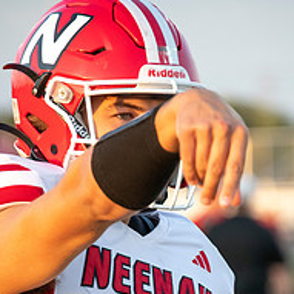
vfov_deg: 3.8
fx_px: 4430
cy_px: 277
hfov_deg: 3.8
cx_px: 171
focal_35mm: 461
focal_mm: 230
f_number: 5.6
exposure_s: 1/1250
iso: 2000
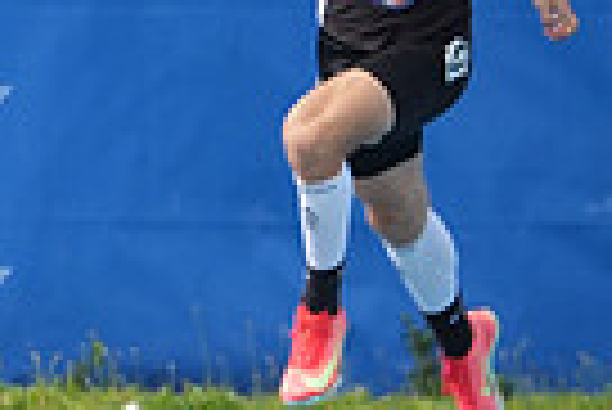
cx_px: -639
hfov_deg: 0.9
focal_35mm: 2364
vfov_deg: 0.6
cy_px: -155
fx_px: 40230
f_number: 6.3
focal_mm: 553
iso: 500
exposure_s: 1/800
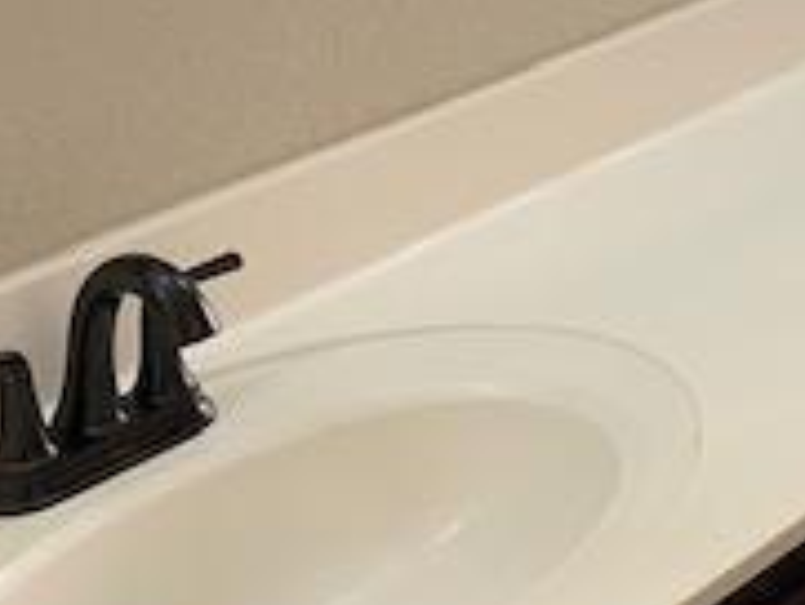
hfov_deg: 19.0
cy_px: -111
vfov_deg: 15.5
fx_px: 2141
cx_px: 1170
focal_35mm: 92
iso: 80
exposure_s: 1/60
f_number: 1.8
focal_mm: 4.25
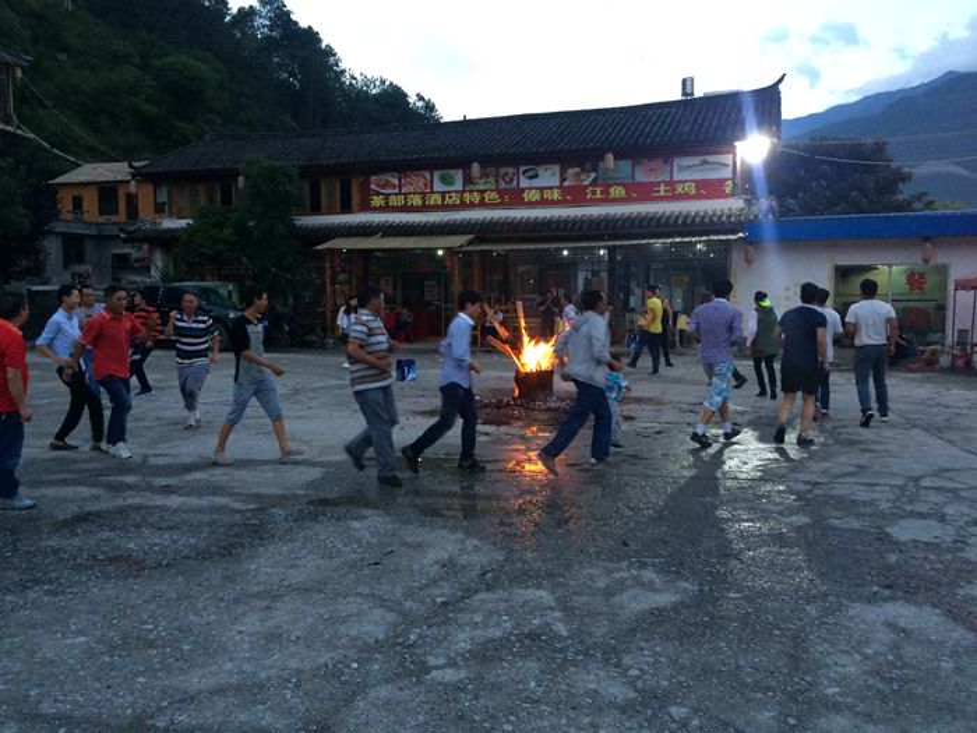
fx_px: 818
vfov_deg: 48.2
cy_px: 366
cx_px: 488
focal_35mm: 29
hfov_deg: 61.7
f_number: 2.2
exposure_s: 1/33
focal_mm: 4.15
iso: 200
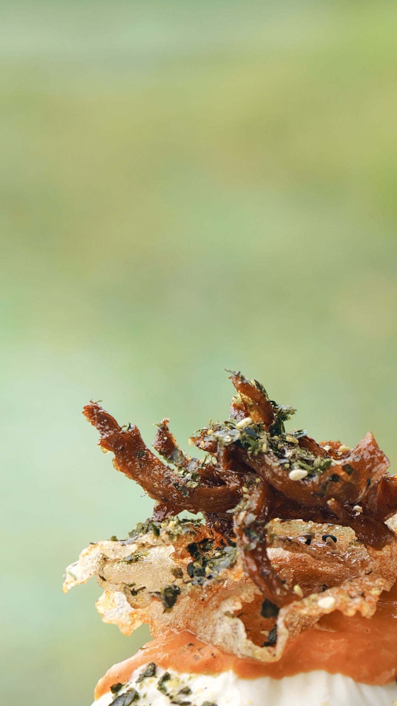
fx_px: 2376
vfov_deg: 16.6
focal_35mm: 127
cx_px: 490
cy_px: 682
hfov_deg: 9.4
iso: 125
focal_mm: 50
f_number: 4
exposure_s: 1/200
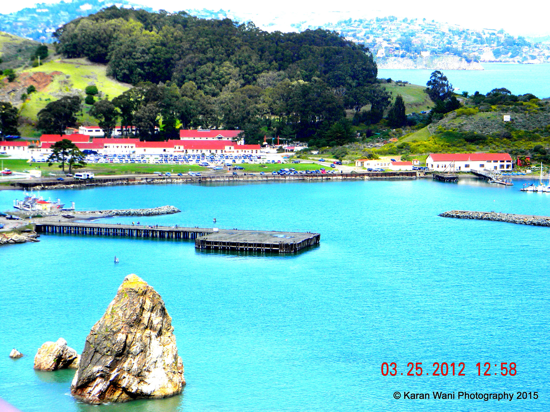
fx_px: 1668
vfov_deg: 14.1
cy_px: 206
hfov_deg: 18.7
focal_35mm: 105
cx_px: 275
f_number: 4.7
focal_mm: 19
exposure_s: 1/257
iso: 80
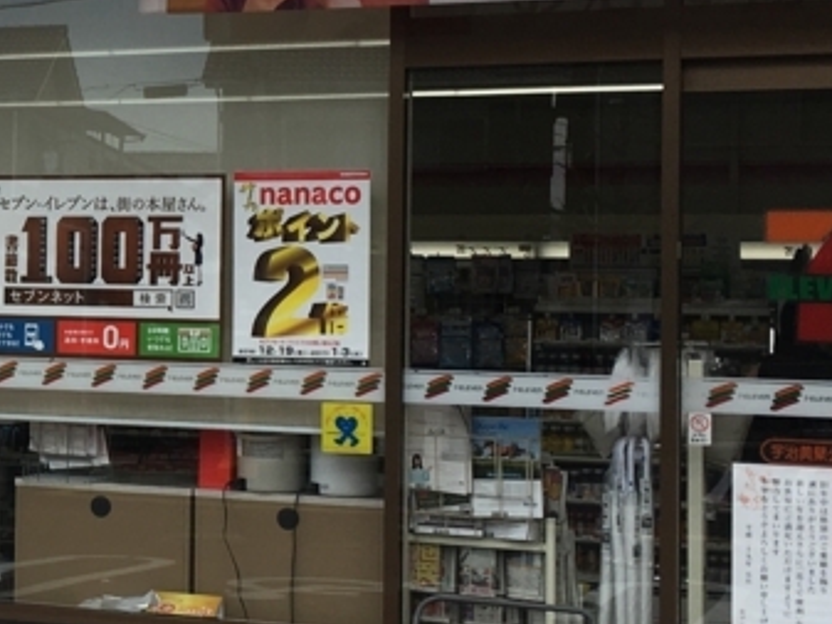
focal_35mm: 88
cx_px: -143
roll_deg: -1.5
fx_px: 2116
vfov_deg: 16.8
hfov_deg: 20.9
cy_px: 249
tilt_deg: +1.2
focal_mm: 4.15
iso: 25
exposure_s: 1/686
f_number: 2.2
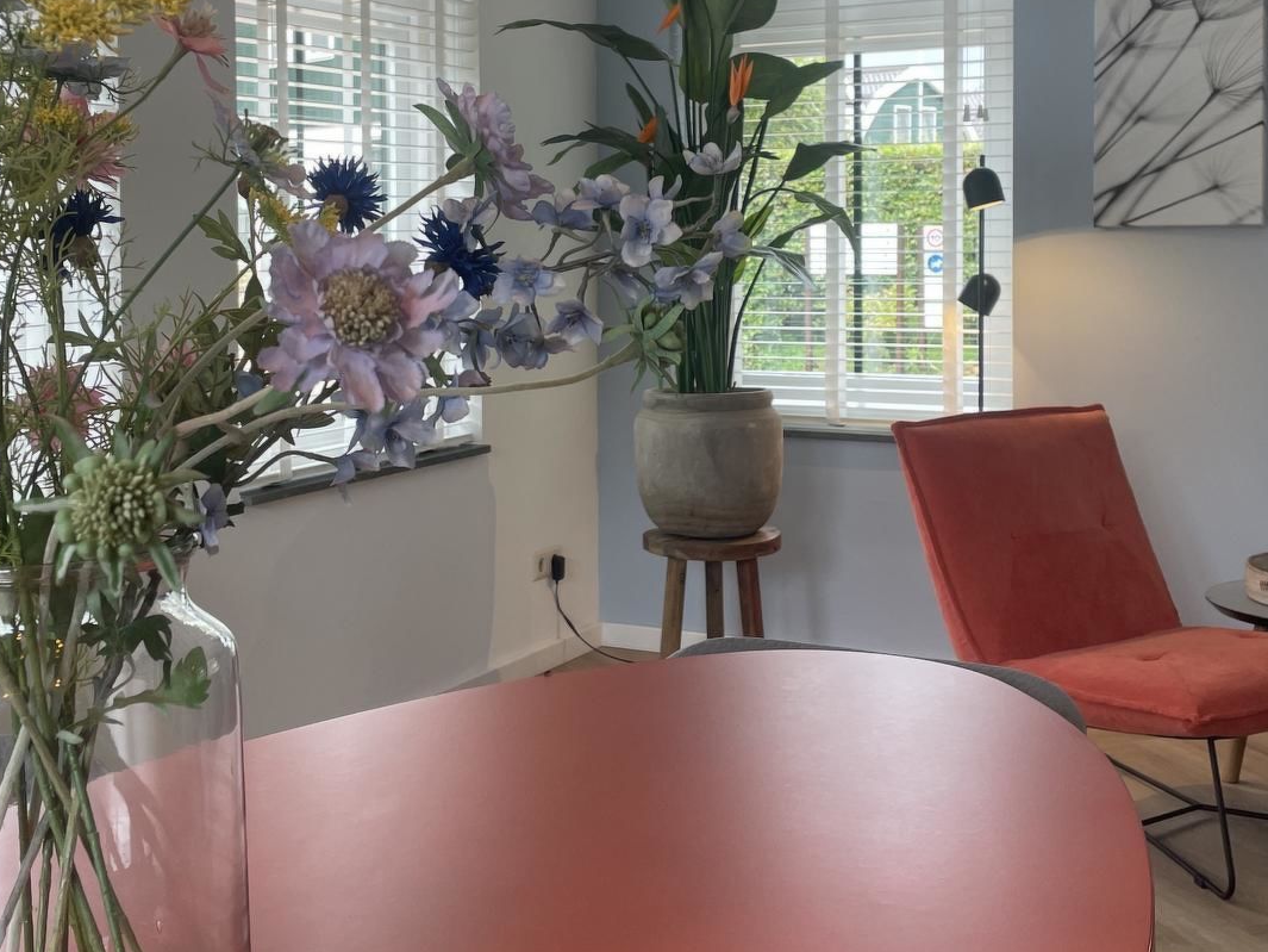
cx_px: 630
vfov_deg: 28.9
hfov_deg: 38.2
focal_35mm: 50
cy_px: 295
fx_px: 1832
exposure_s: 1/100
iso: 50
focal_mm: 4.2
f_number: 1.6
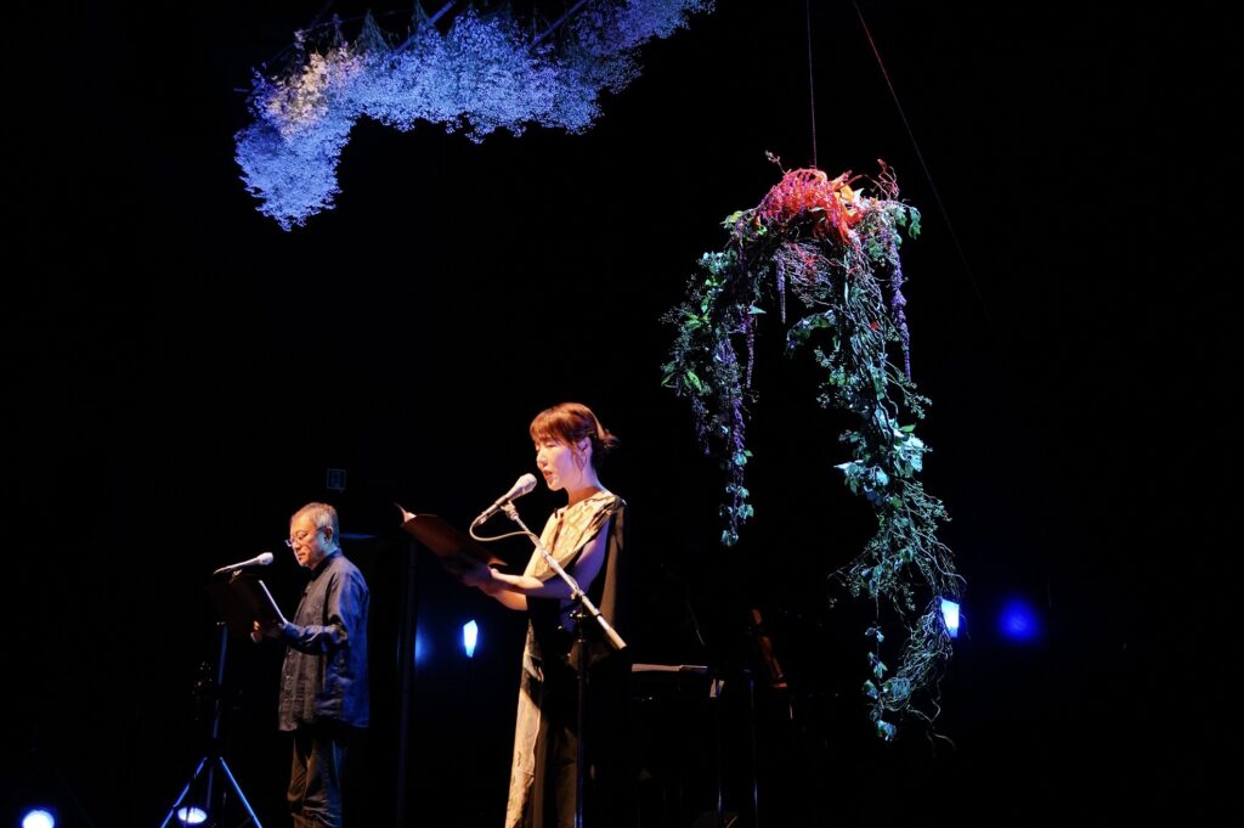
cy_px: 414
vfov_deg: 49.5
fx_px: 898
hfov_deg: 69.4
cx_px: 622
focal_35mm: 26
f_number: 4
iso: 2500
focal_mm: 26
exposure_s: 1/100
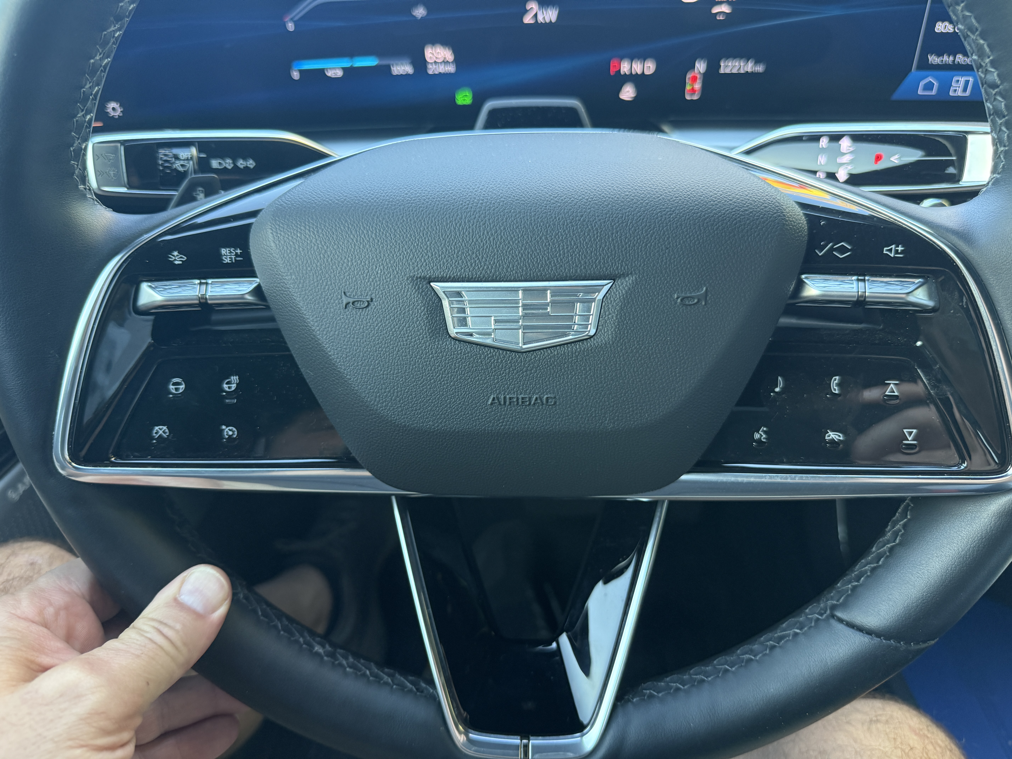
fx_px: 702
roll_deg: +1.5
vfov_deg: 56.8
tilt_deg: -32.5
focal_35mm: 24
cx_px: 506
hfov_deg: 71.6
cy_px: 380
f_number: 1.78
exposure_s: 1/60
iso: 250
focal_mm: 6.76
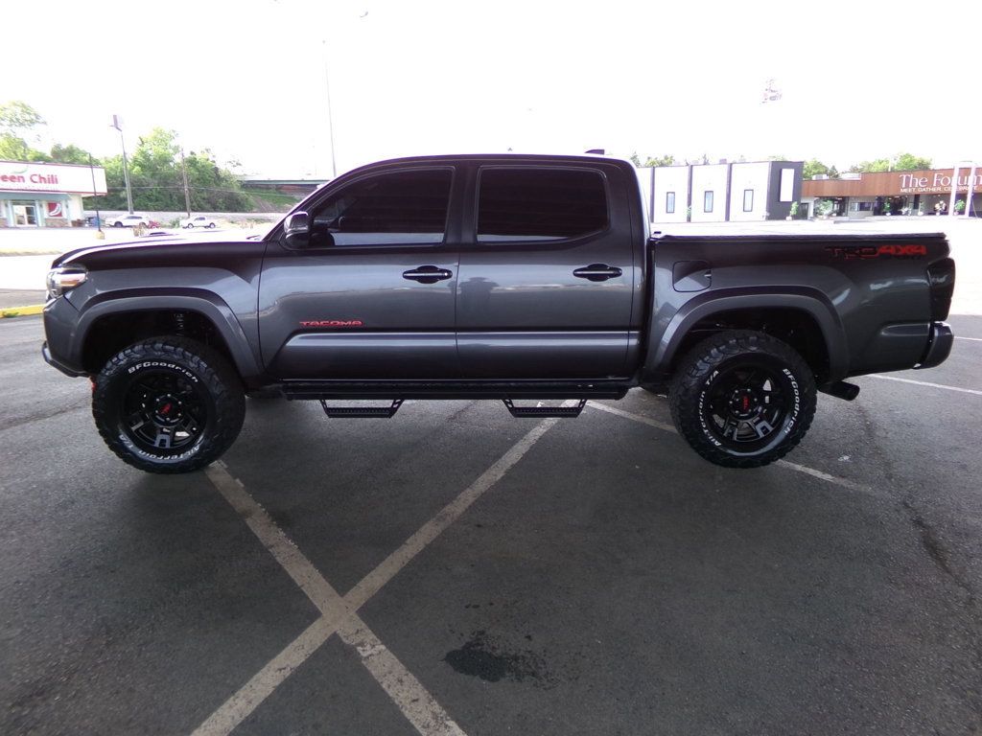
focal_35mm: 24
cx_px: 491
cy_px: 368
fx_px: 681
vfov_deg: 56.8
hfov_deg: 71.6
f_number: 3.7
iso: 100
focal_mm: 4.3
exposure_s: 1/120
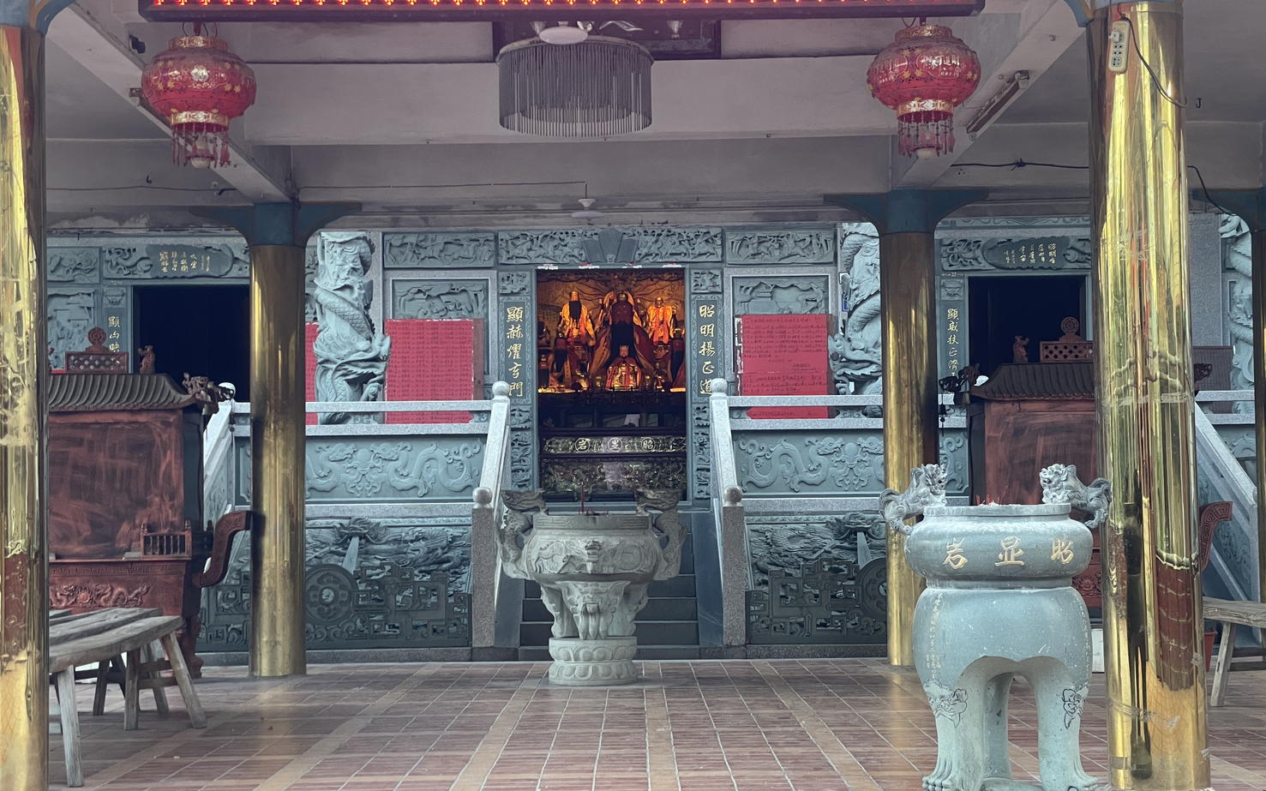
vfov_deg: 23.1
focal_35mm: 56
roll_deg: +1.0
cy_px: 455
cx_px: 636
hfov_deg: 36.3
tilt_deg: +3.6
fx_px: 1932
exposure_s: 1/99
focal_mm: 6
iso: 200
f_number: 2
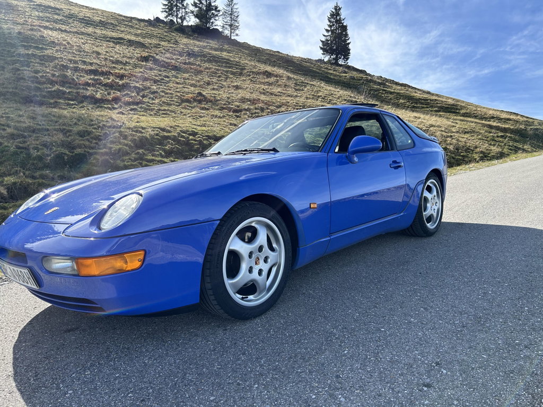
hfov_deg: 67.3
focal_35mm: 26
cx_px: 272
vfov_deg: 53.1
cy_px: 204
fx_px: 408
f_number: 1.5
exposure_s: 1/1838
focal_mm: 5.7
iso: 50
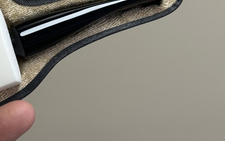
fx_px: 736
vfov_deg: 10.8
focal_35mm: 120
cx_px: -17
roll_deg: +3.4
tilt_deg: -30.5
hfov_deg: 16.9
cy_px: -20
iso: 80
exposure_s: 1/121
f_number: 1.78
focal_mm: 6.86
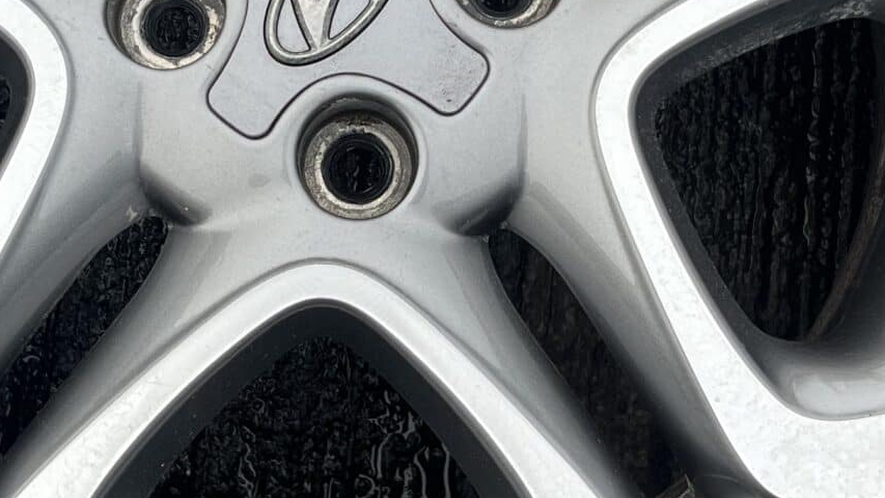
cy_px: 103
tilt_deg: -81.8
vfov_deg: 14.2
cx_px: 355
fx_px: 1995
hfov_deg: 25.0
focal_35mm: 85
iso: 50
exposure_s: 1/442
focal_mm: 5.1
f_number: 1.6
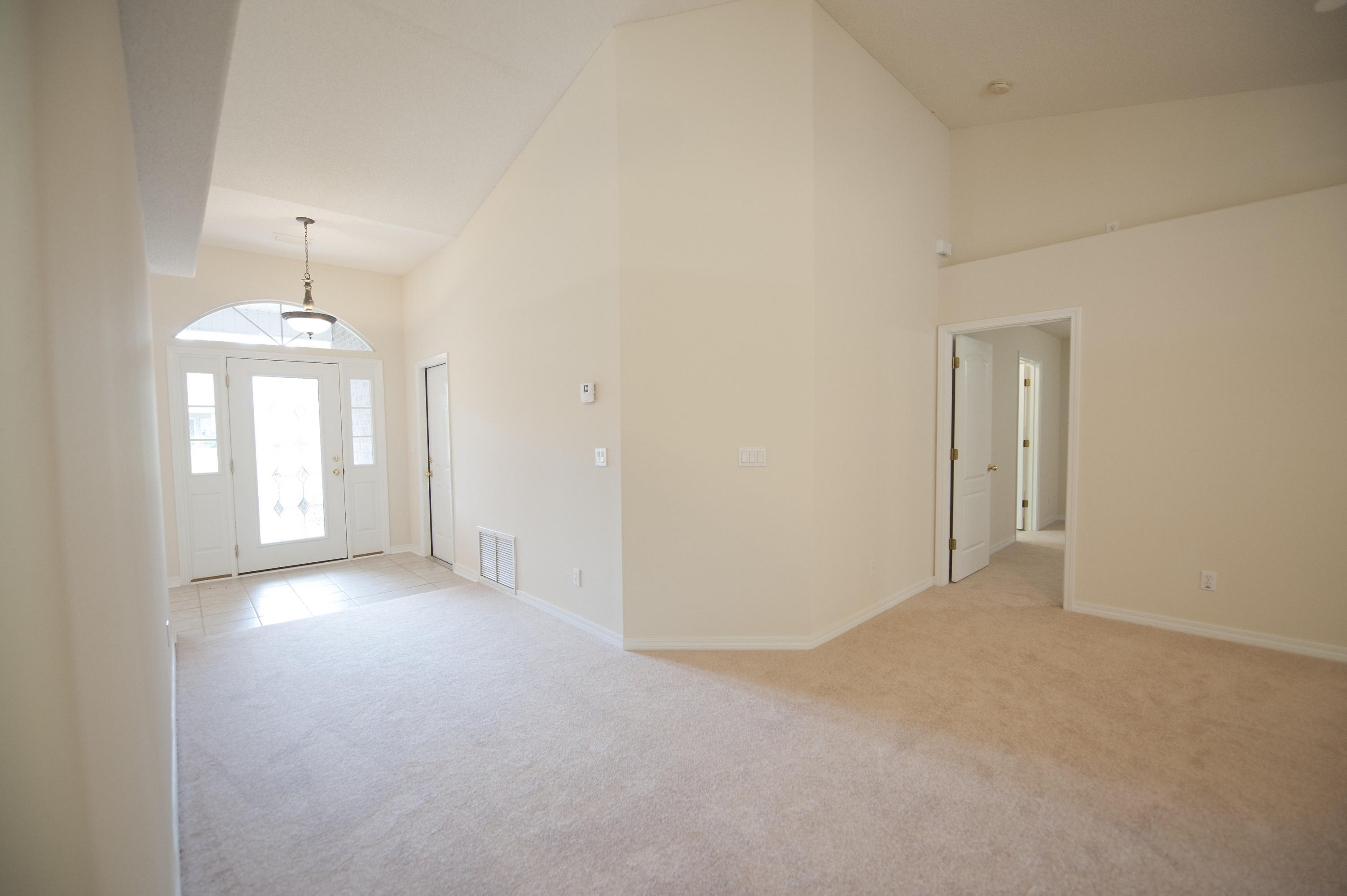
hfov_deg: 104.3
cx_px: 674
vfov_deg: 81.1
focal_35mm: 14
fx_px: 523
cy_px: 448
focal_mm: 14
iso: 800
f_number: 2.8
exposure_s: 1/100
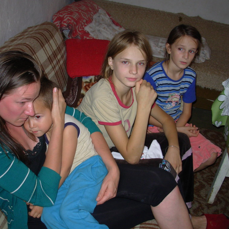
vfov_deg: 37.6
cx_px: 92
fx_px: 337
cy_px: 114
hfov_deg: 37.4
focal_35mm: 45
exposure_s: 1/32
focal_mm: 6.3
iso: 50
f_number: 2.9
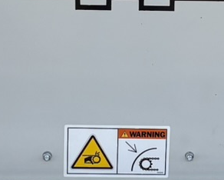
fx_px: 1181
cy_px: 29
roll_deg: -1.5
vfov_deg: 8.7
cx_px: 224
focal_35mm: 178
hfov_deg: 10.7
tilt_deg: -14.7
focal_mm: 5.96
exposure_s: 1/1953
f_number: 1.6
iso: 64
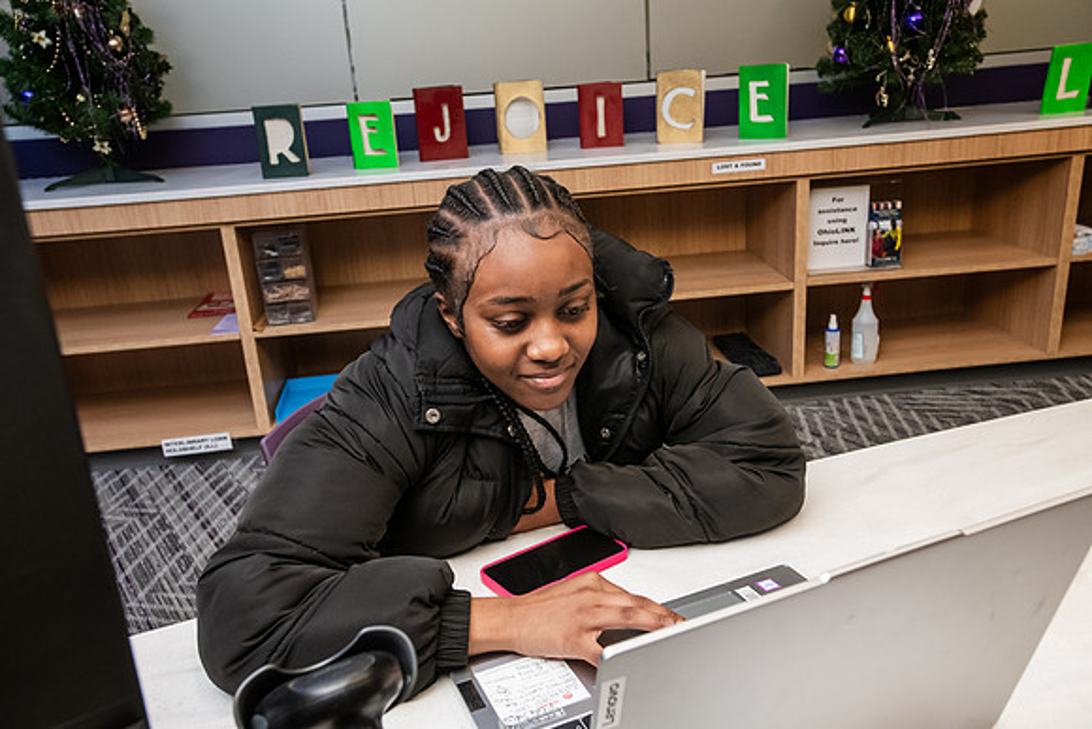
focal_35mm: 30
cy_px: 364
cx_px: 546
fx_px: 910
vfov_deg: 43.6
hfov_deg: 61.9
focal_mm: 30
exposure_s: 1/125
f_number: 9
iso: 2500
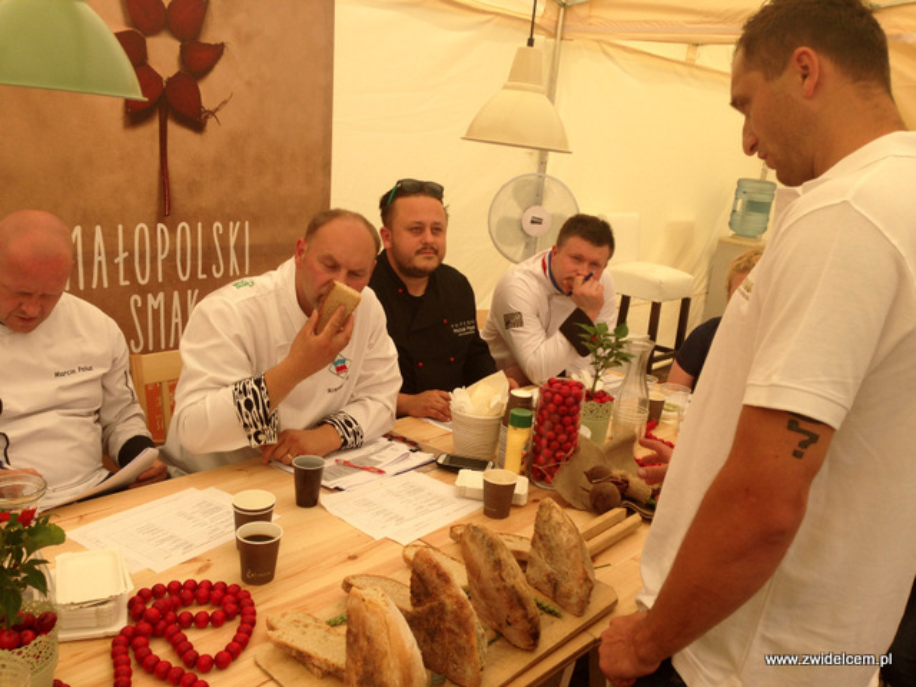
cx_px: 458
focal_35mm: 33
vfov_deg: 42.9
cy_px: 344
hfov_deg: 55.4
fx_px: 873
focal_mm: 4.12
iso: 50
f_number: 2.4
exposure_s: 1/704
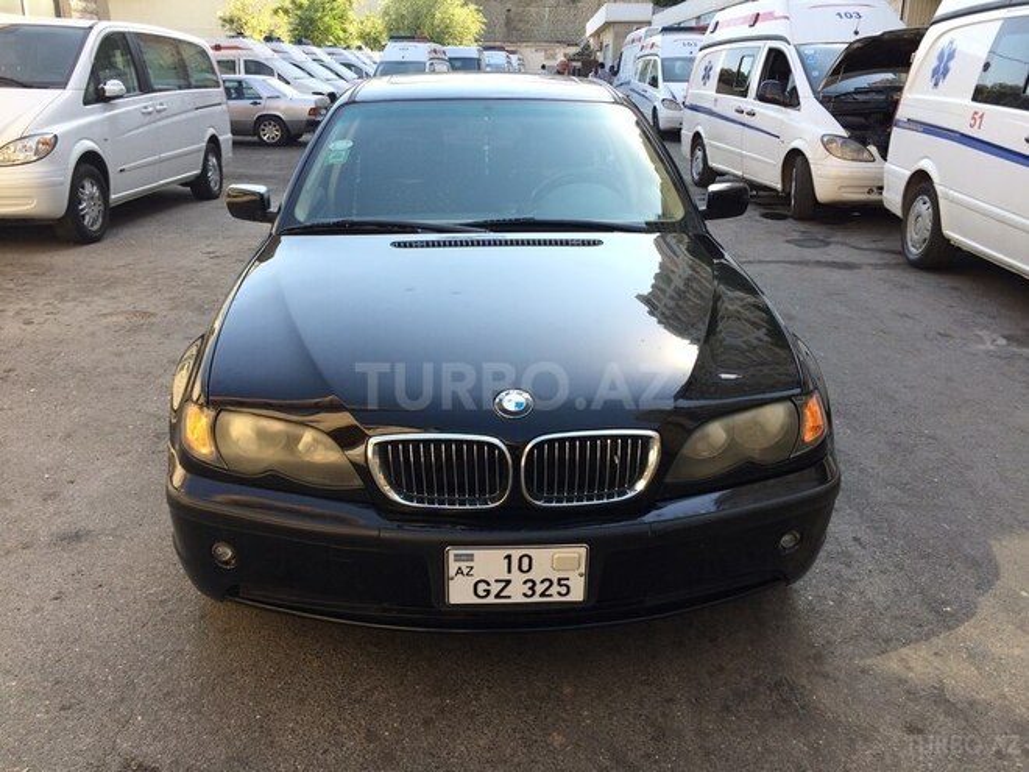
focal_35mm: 29
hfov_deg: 61.7
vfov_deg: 48.2
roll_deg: -1.3
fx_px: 862
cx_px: 514
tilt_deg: -18.3
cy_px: 386
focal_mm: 4.15
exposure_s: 1/345
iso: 32
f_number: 2.2
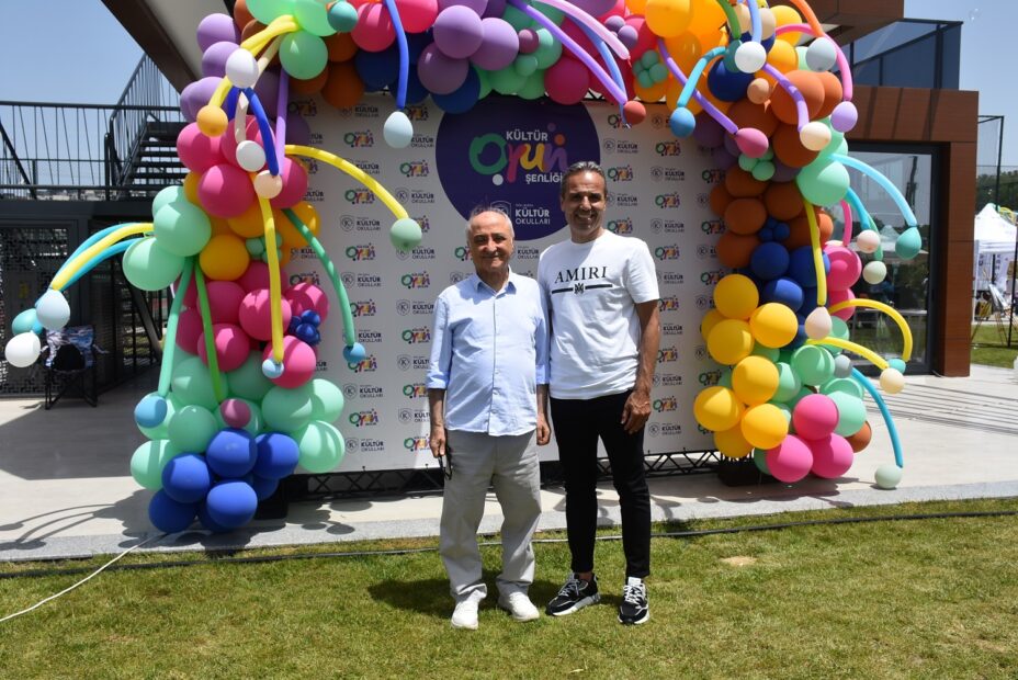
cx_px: 509
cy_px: 340
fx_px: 849
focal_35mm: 30
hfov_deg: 61.9
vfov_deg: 43.7
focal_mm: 20
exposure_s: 1/500
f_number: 8
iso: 160
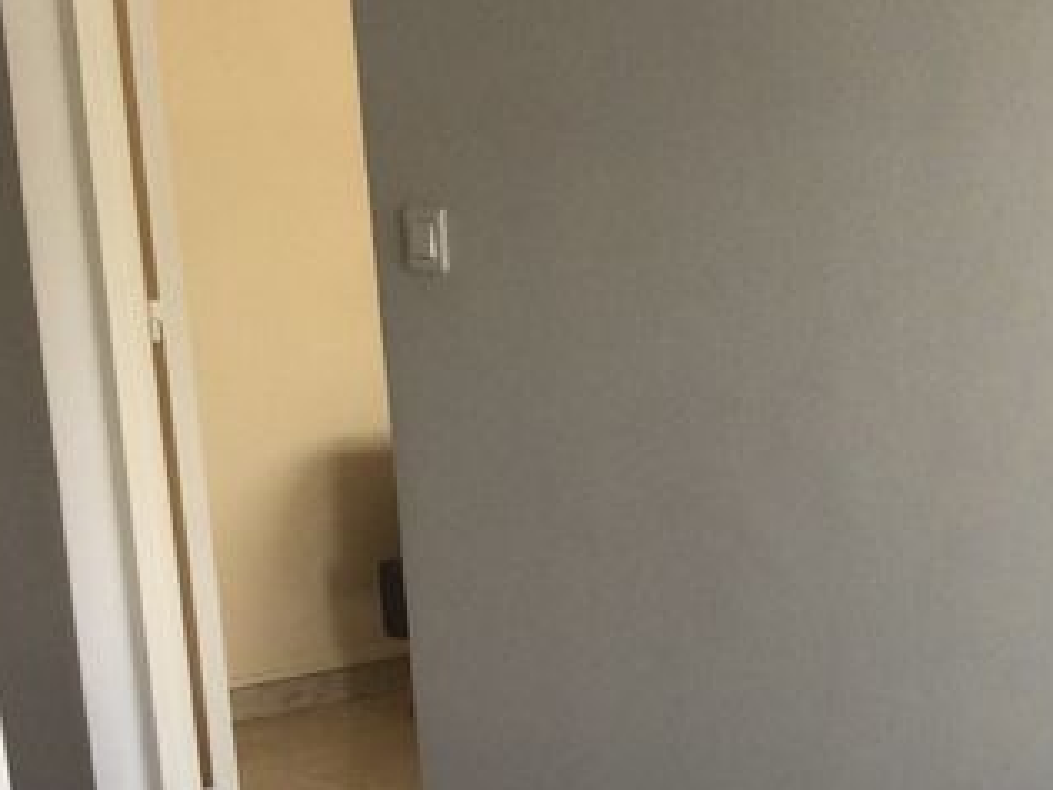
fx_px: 2981
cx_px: 1050
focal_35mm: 98
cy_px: 980
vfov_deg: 14.5
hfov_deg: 19.5
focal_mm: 3.3
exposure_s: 1/50
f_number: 2.4
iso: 32
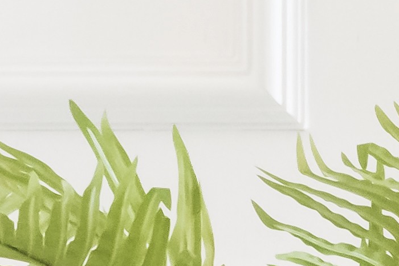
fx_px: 4331
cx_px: 911
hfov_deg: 5.1
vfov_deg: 3.5
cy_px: 615
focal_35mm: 391
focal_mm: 18.3
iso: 800
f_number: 5.6
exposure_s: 1/30
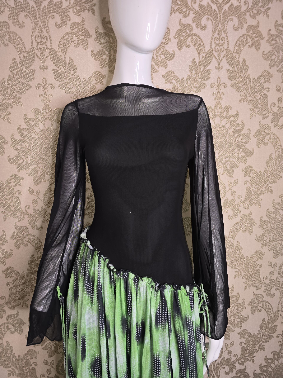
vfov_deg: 73.9
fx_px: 251
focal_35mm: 23
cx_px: 142
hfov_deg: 58.9
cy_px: 189
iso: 32
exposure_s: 1/50
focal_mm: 6.3
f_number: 1.7
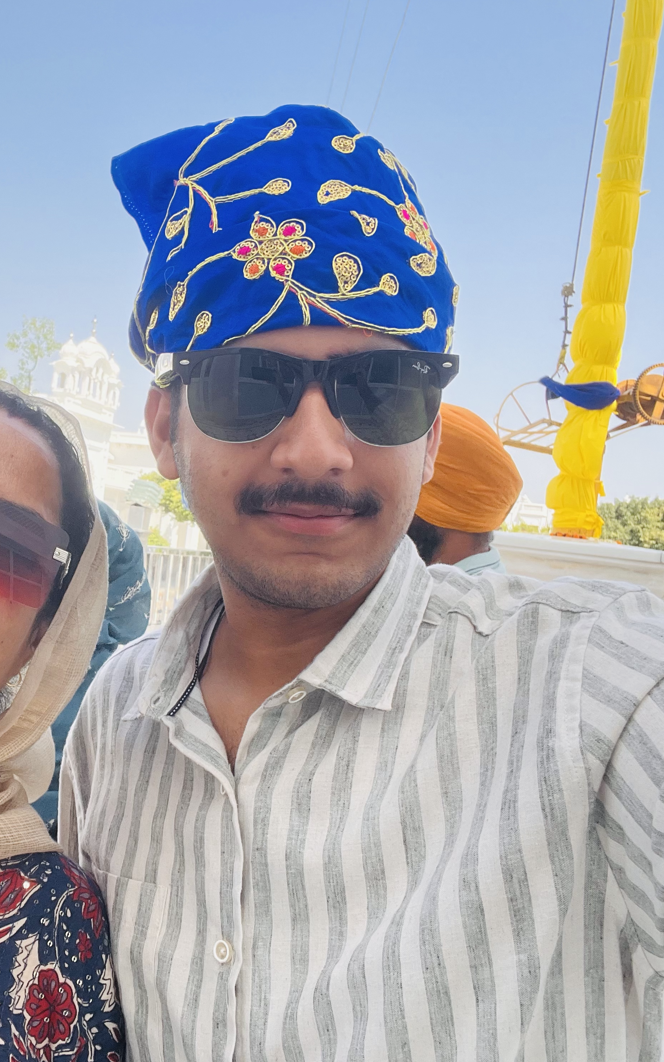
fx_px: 955
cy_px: 535
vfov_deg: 58.1
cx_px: 126
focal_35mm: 33
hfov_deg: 36.9
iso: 32
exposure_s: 1/309
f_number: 2.2
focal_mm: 2.71
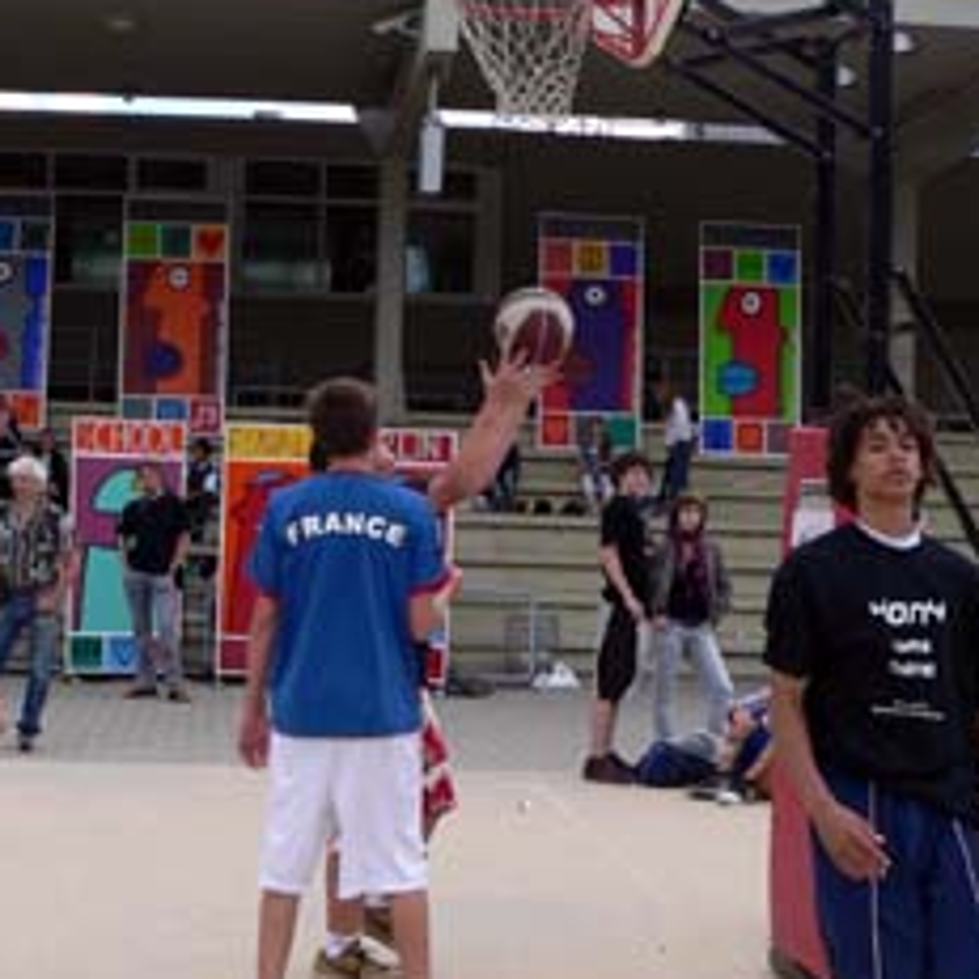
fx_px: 1984
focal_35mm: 62
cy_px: 534
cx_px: 398
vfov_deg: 27.7
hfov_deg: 27.7
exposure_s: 1/500
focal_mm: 6
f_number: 3.3
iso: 80
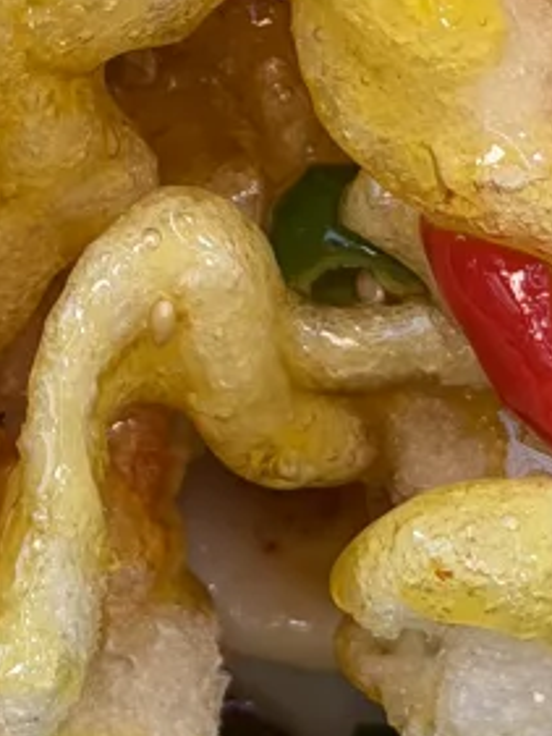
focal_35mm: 246
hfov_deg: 6.0
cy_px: -270
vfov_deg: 7.9
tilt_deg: -57.8
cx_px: -37
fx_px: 5226
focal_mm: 6.76
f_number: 1.78
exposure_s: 1/100
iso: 64
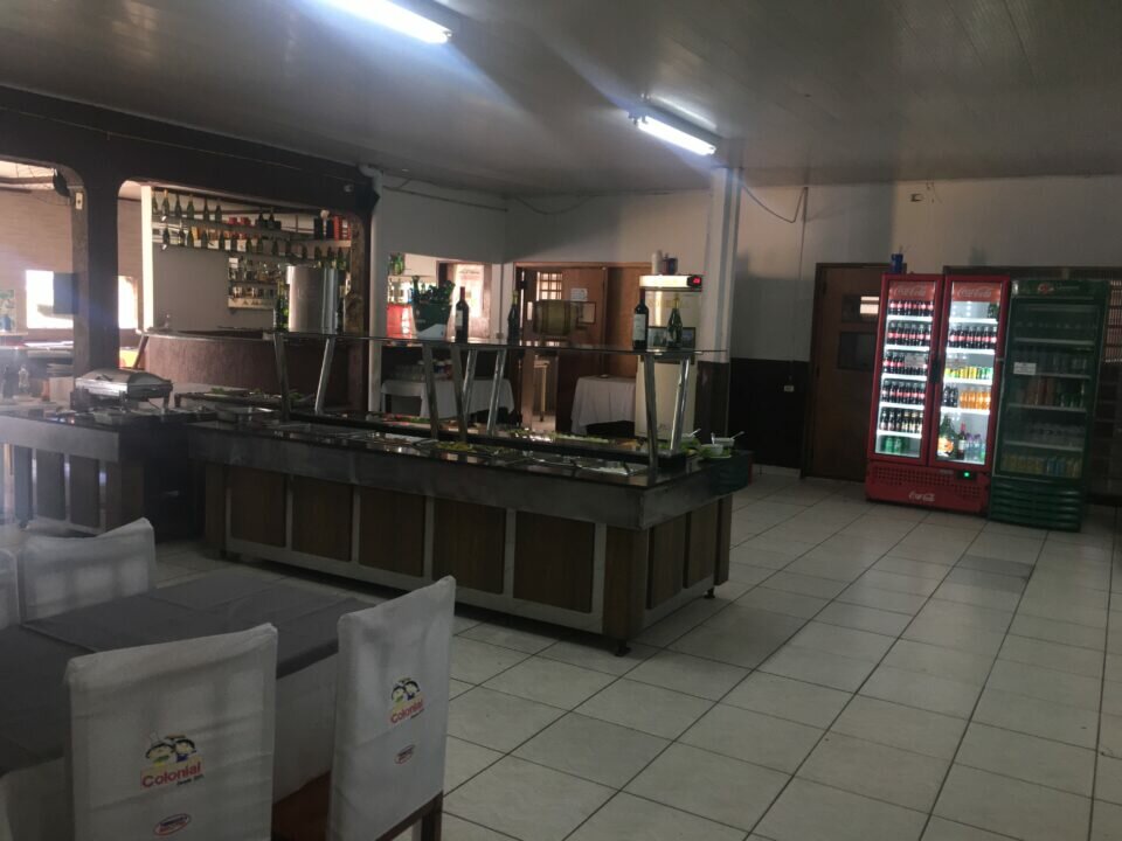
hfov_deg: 61.7
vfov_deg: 48.2
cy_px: 420
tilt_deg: -6.6
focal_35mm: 29
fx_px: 940
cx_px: 561
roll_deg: -2.9
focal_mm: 4.15
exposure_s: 1/30
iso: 64
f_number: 2.2
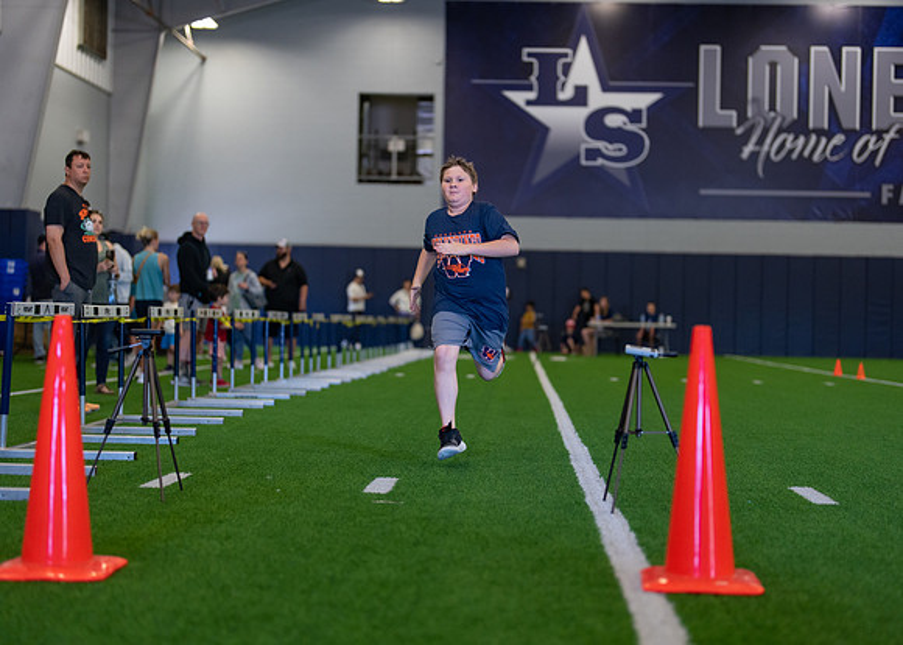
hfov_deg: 33.2
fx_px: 1513
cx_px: 487
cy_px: 309
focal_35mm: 59
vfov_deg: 24.0
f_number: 1.2
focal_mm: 50
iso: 1000
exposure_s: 1/1000
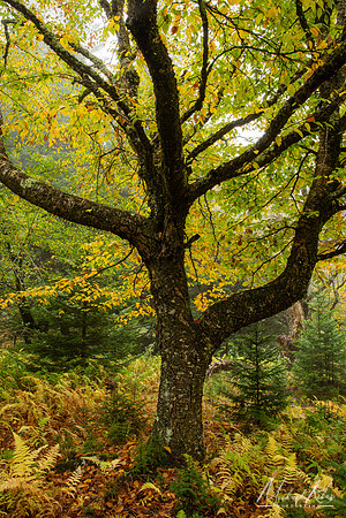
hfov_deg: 41.1
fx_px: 461
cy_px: 259
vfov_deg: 58.7
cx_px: 173
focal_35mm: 32
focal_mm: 32
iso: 100
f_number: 11
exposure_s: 1/13
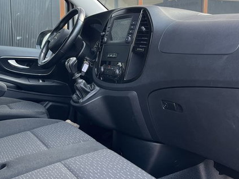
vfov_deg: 30.9
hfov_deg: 40.3
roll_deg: +0.1
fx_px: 325
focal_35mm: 47
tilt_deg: -8.3
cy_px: 94
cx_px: 97
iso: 125
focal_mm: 5.1
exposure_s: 1/111
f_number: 1.6
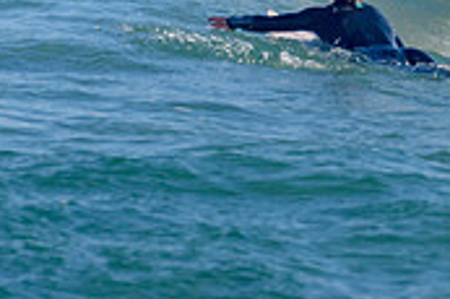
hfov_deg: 1.0
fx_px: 25725
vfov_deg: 0.7
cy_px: -151
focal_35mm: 2060
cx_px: 539
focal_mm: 500
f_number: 5.6
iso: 140
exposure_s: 1/2000
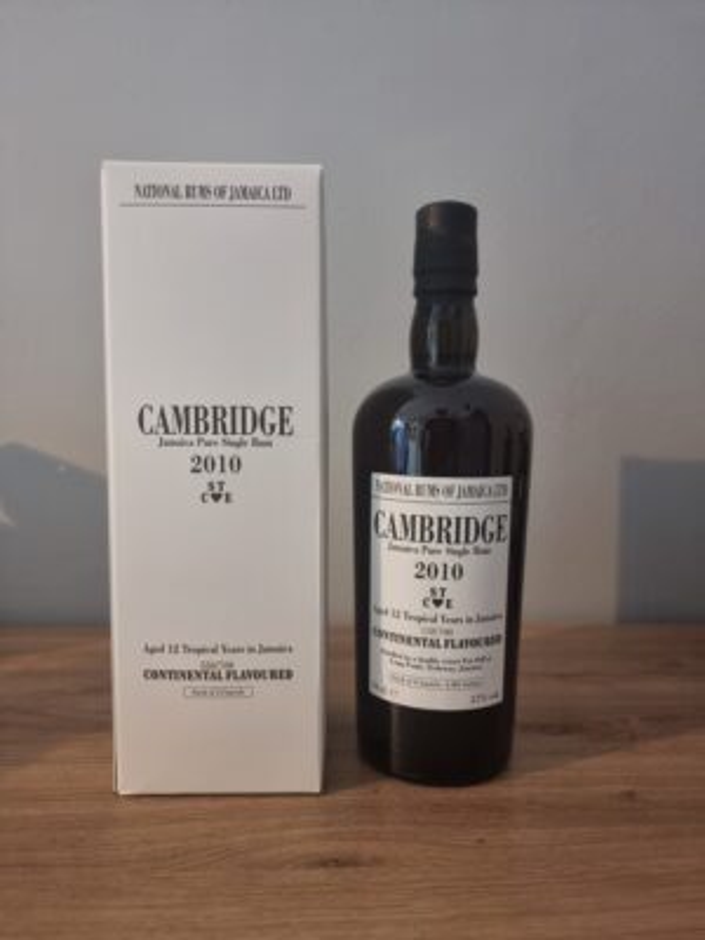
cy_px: 470
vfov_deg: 71.6
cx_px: 352
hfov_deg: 56.8
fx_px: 652
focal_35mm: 24
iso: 500
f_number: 1.8
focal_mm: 6.7
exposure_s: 1/25
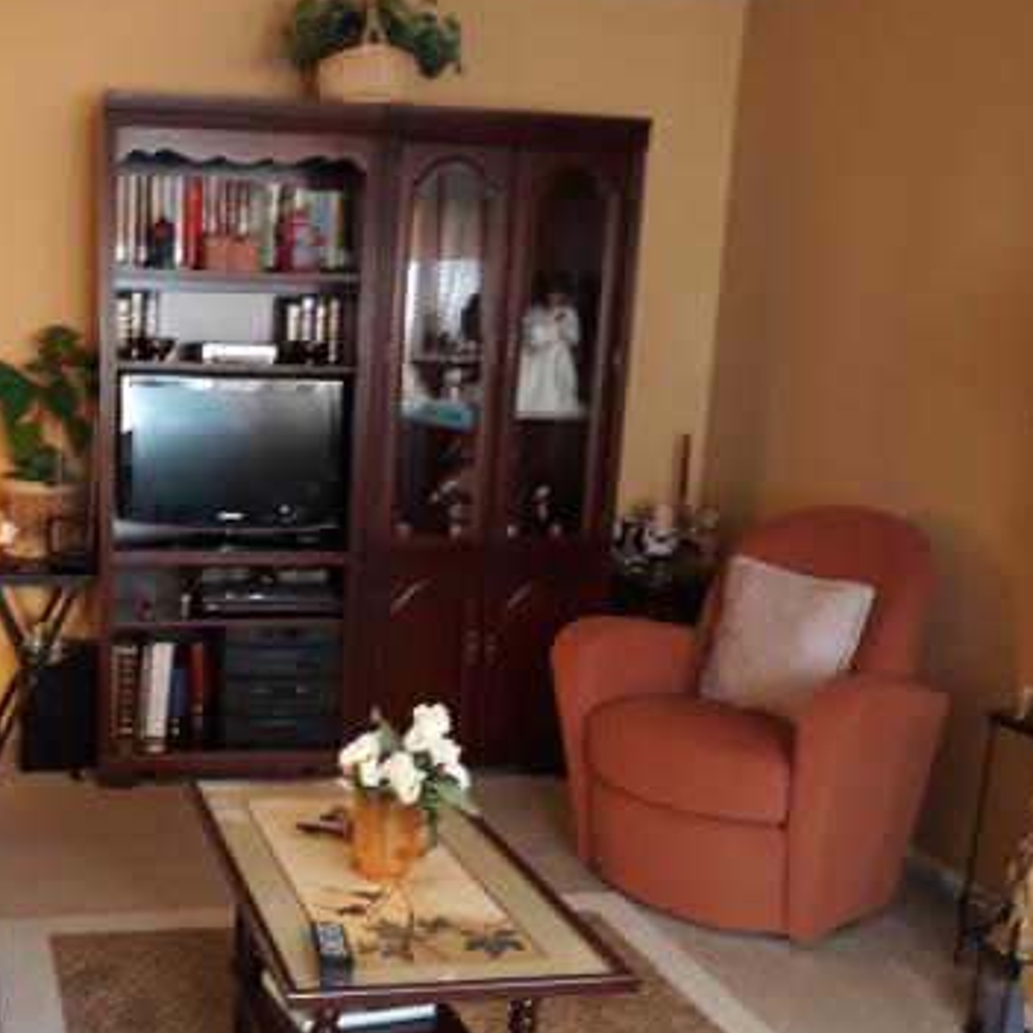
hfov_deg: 36.3
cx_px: 202
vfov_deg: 37.2
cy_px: 669
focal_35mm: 45
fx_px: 1519
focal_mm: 3.7
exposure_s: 1/24
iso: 200
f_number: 1.7
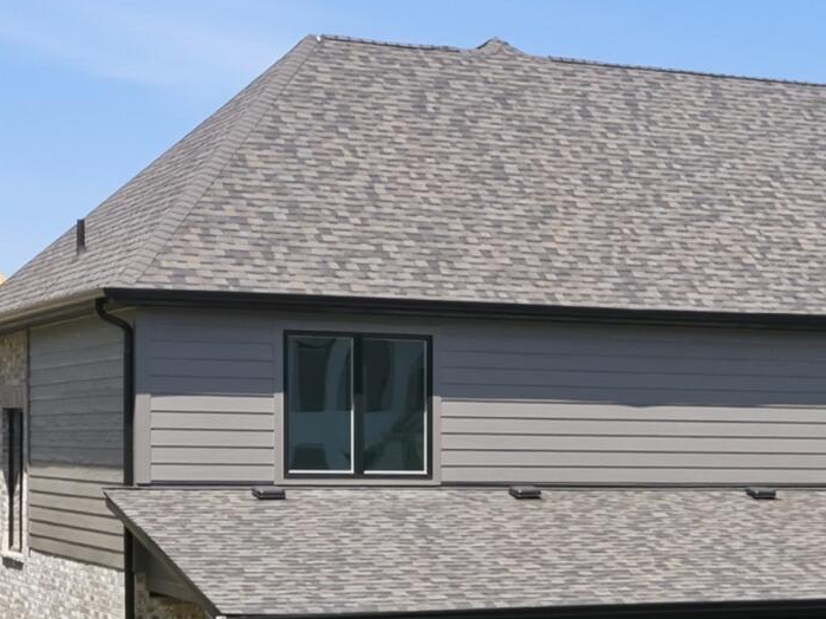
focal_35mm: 103
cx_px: 727
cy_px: 523
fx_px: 2457
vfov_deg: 14.3
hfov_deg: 18.8
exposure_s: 1/3200
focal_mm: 8.7
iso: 160
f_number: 1.8
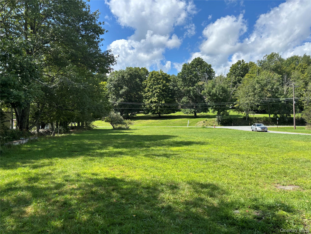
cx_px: 156
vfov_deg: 53.1
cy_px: 117
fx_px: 234
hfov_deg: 67.3
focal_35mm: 26
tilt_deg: +2.0
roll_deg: -1.0
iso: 50
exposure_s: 1/2710
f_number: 1.6
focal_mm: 5.96
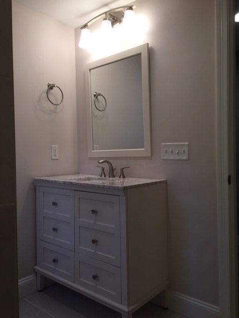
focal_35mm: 29
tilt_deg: +0.0
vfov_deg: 61.7
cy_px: 159
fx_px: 267
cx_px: 120
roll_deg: +1.5
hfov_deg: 48.2
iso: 50
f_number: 2.2
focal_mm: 4.15
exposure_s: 1/120
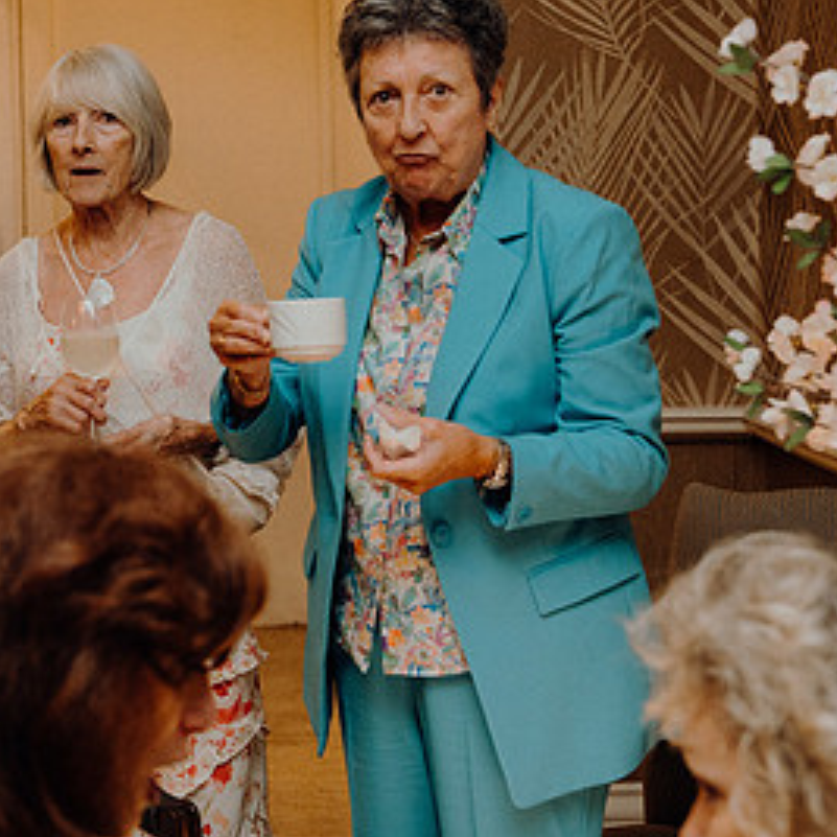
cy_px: 249
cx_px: 78
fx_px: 2325
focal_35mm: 85
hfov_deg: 20.0
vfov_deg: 20.3
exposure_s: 1/160
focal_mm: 46
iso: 2500
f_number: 3.5
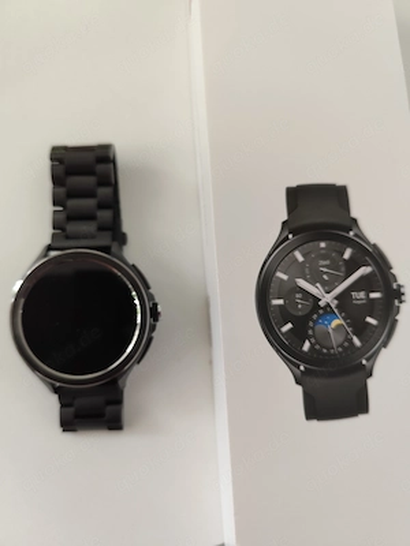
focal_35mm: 23
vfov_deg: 73.9
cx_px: 205
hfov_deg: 58.9
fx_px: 363
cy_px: 273
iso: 2000
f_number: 1.65
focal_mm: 6.19
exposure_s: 1/25
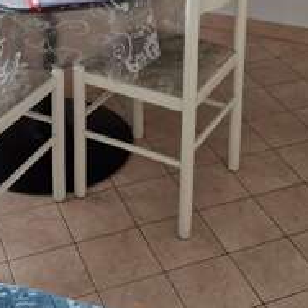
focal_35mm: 74
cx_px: 143
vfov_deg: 21.1
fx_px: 745
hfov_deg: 23.4
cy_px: -98
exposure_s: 1/100
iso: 250
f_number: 1.8
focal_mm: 5.4
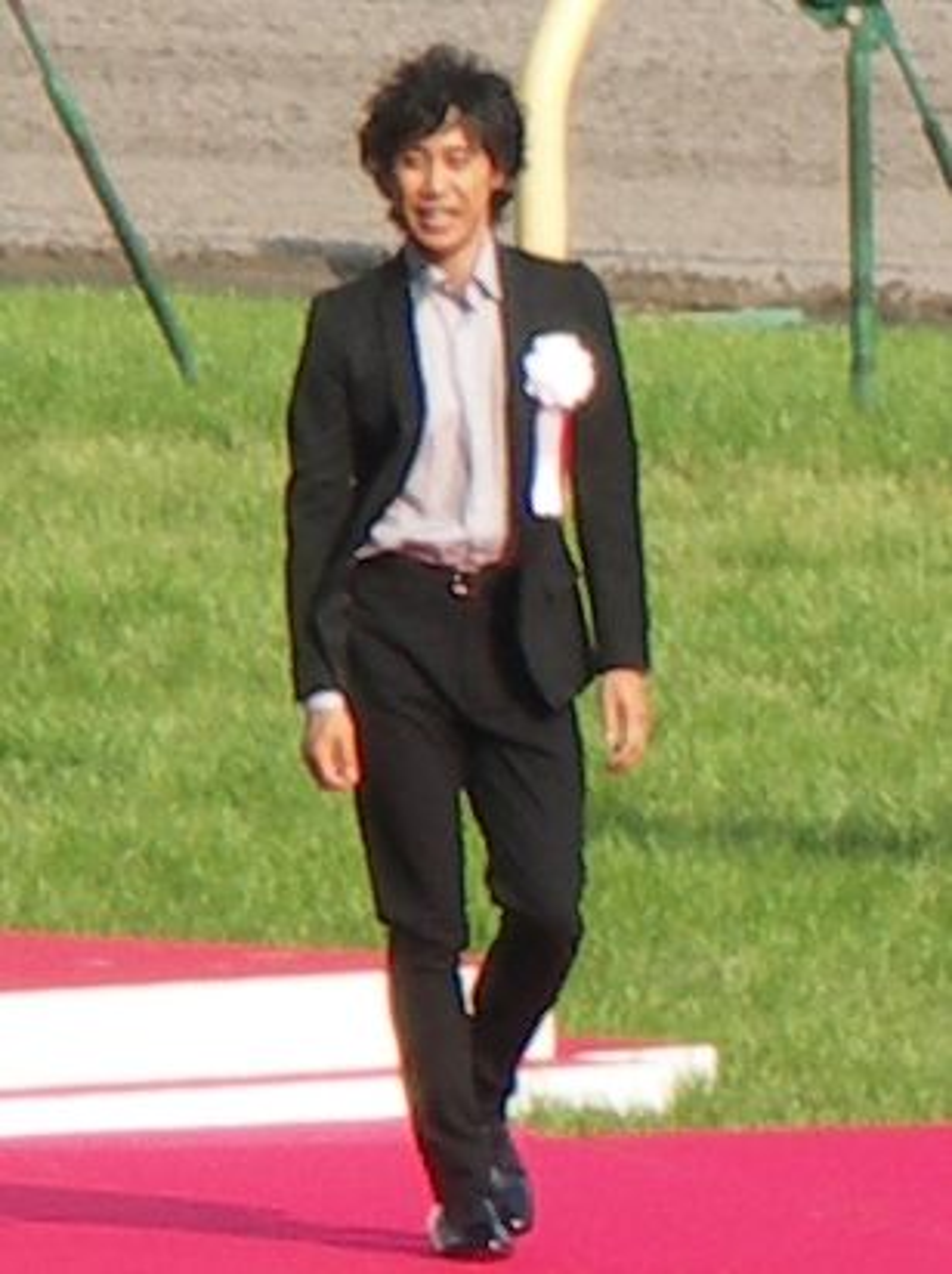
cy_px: 637
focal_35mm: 194
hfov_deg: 7.6
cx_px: 476
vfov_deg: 10.2
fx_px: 7129
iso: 50
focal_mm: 50.1
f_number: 3.5
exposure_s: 1/400
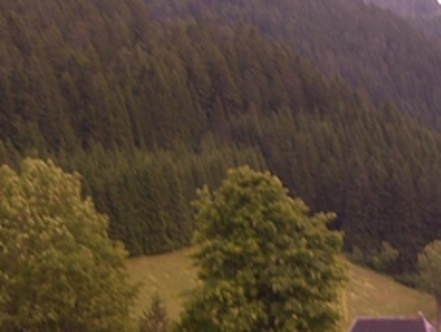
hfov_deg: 14.6
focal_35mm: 132
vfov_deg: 11.2
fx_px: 1683
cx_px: 470
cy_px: 284
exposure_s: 1/40
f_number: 8
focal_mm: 7.9
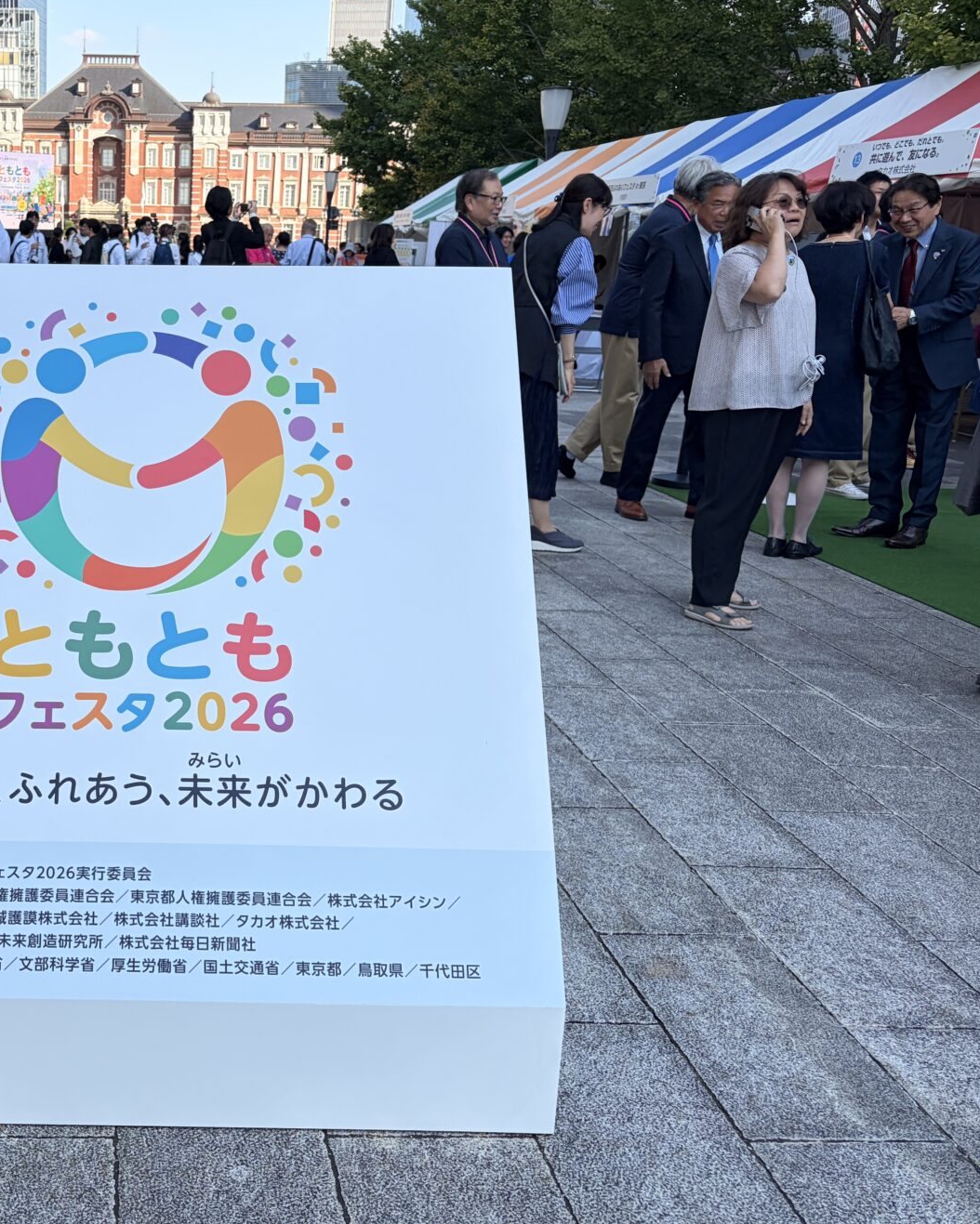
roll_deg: -0.1
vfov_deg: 49.1
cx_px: 124
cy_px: 591
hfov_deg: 37.8
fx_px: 1341
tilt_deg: -13.9
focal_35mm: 37
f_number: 1.6
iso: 50
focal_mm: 5.96
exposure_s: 1/1048
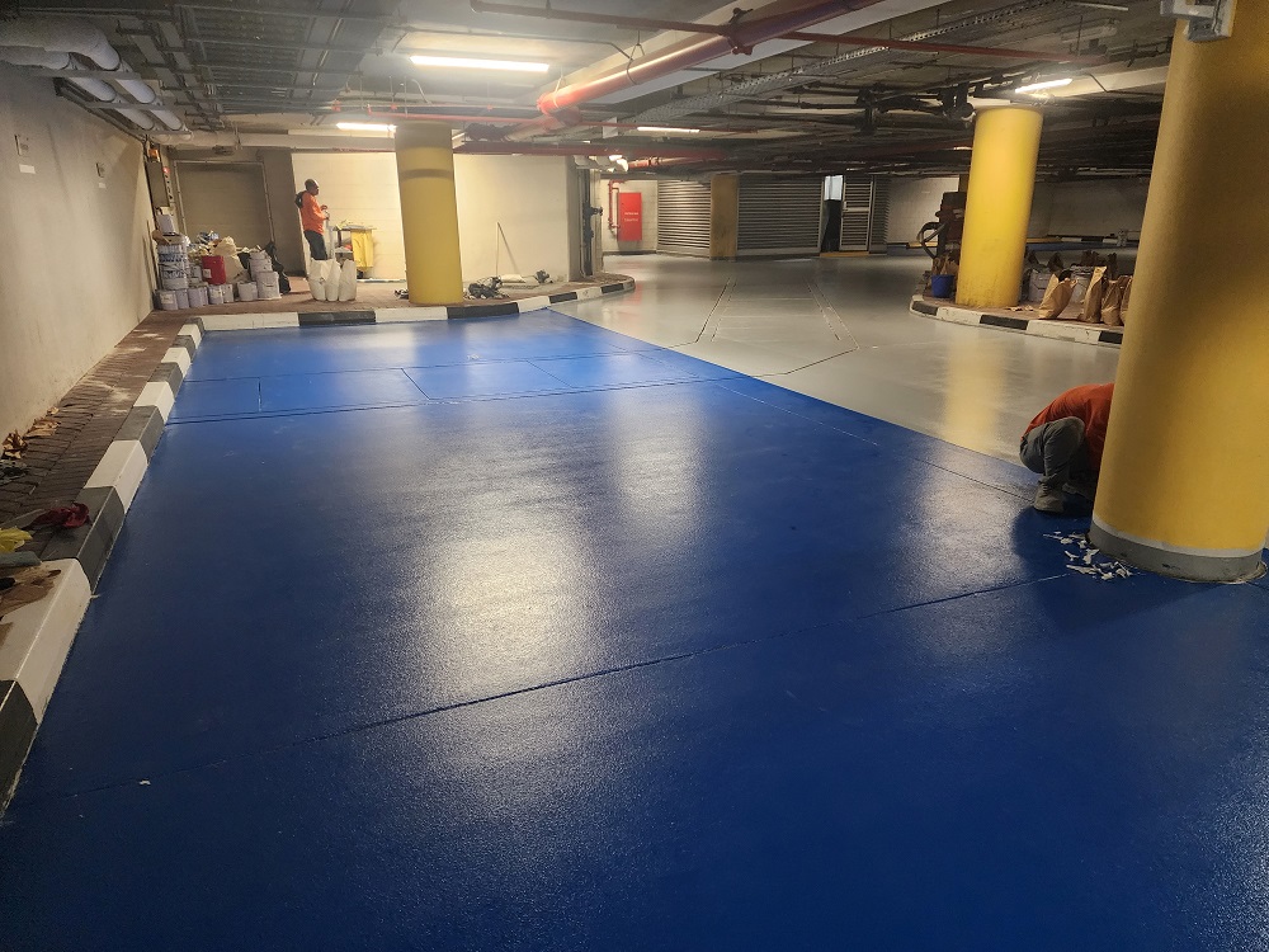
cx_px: 634
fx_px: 843
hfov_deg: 73.9
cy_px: 476
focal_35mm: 23
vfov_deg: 58.9
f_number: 1.8
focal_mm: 6.4
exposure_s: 1/50
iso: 800
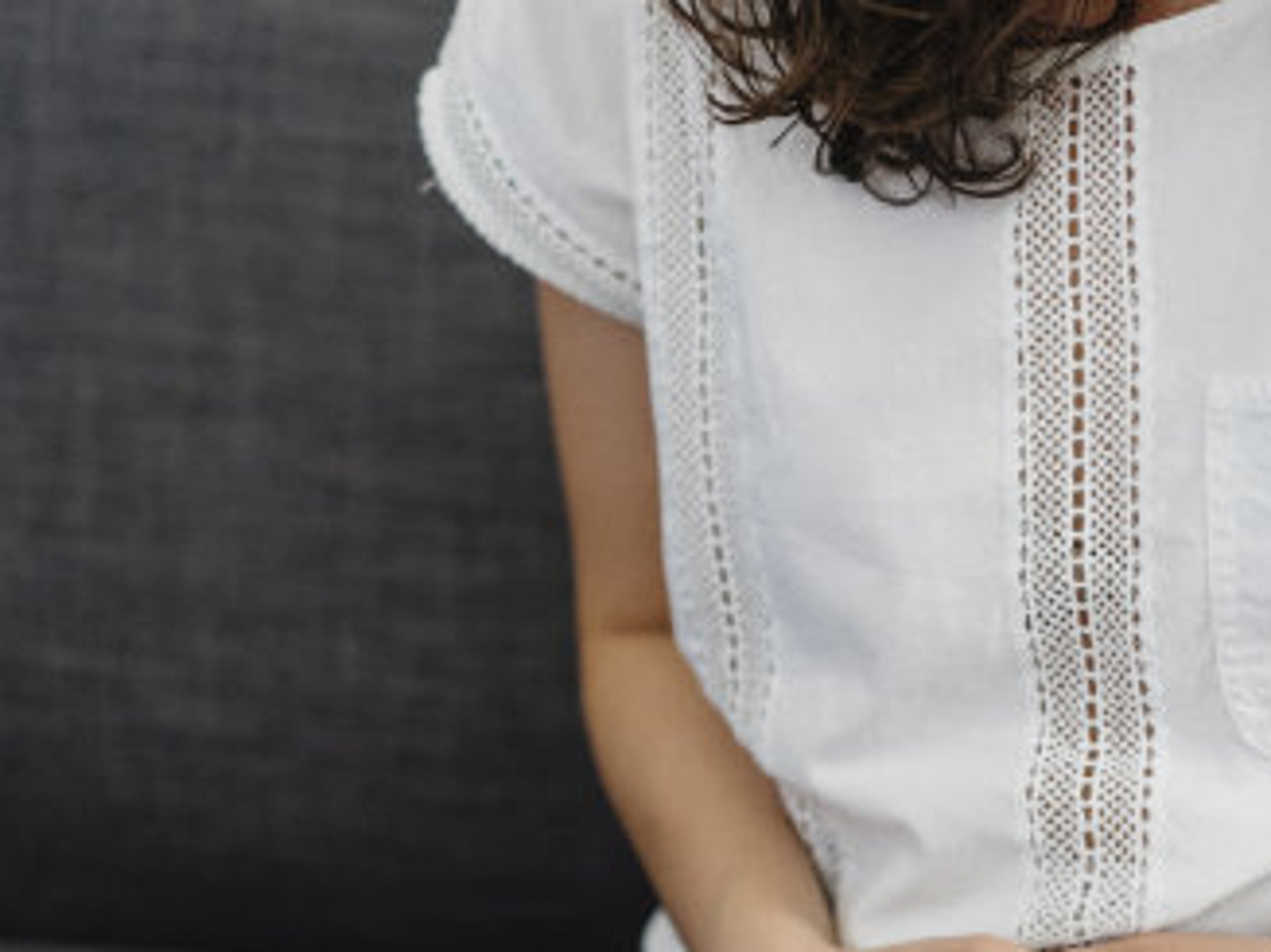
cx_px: 867
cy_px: 668
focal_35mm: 99
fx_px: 3634
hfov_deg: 19.8
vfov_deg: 14.9
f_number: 2.2
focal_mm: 55
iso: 1000
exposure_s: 1/60
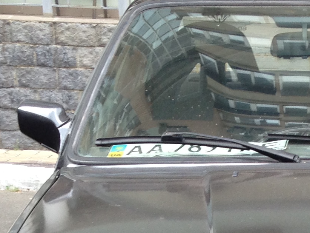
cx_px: 323
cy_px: 428
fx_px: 1173
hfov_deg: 14.8
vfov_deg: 10.6
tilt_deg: -22.3
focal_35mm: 131
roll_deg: -1.1
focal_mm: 4.12
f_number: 2.4
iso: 50
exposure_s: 1/40
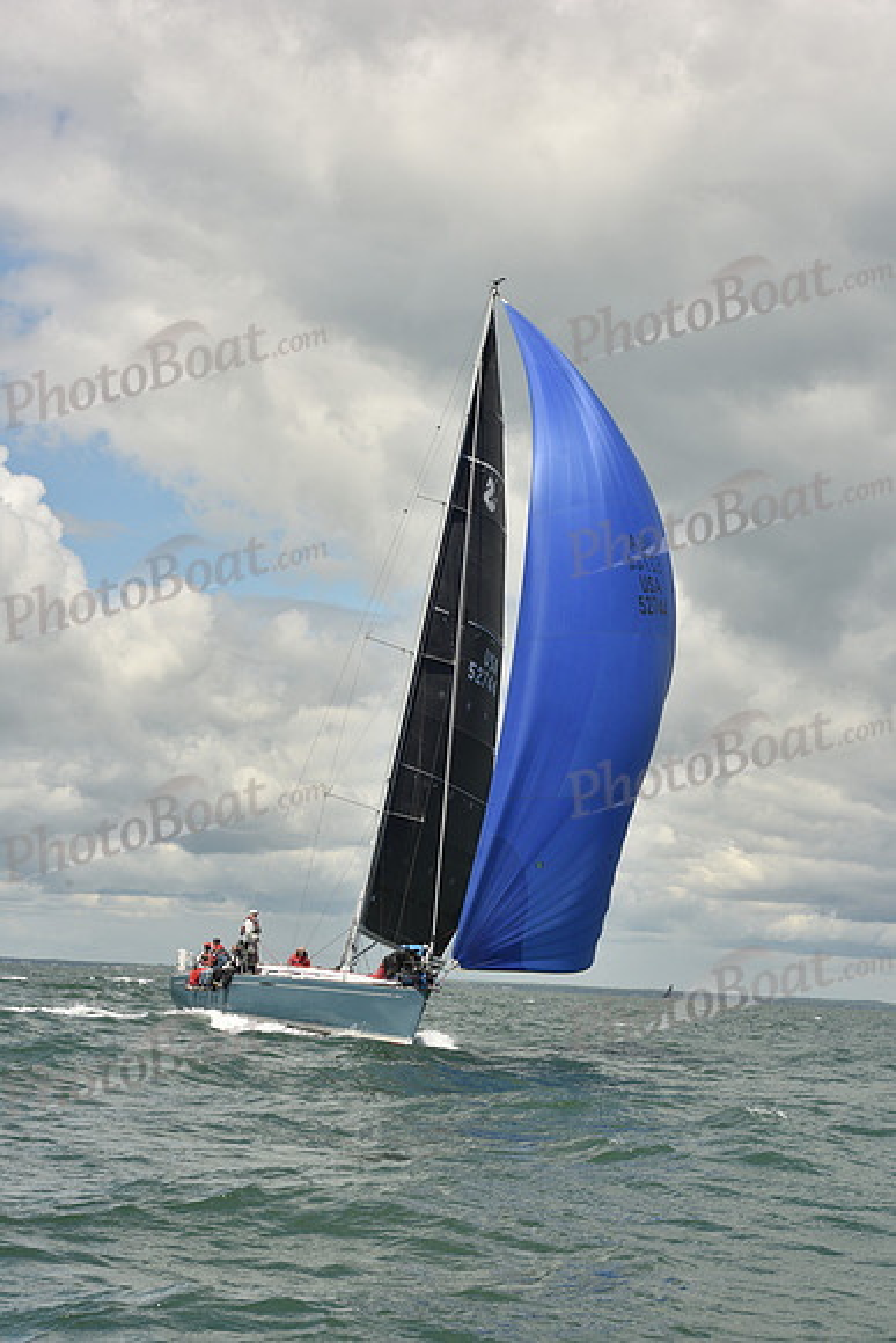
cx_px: 448
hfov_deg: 17.1
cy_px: 672
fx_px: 2985
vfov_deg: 25.4
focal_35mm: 80
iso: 320
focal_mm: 80
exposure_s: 1/800
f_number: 13
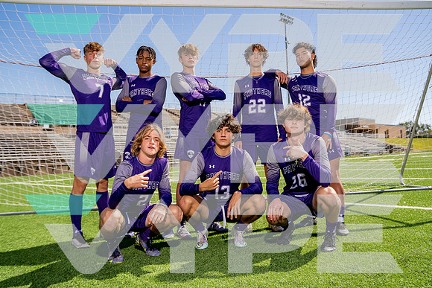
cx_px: 216
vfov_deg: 43.6
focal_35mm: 30
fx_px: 360
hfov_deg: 61.9
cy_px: 144
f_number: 4
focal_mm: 30
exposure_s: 1/1000
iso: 100
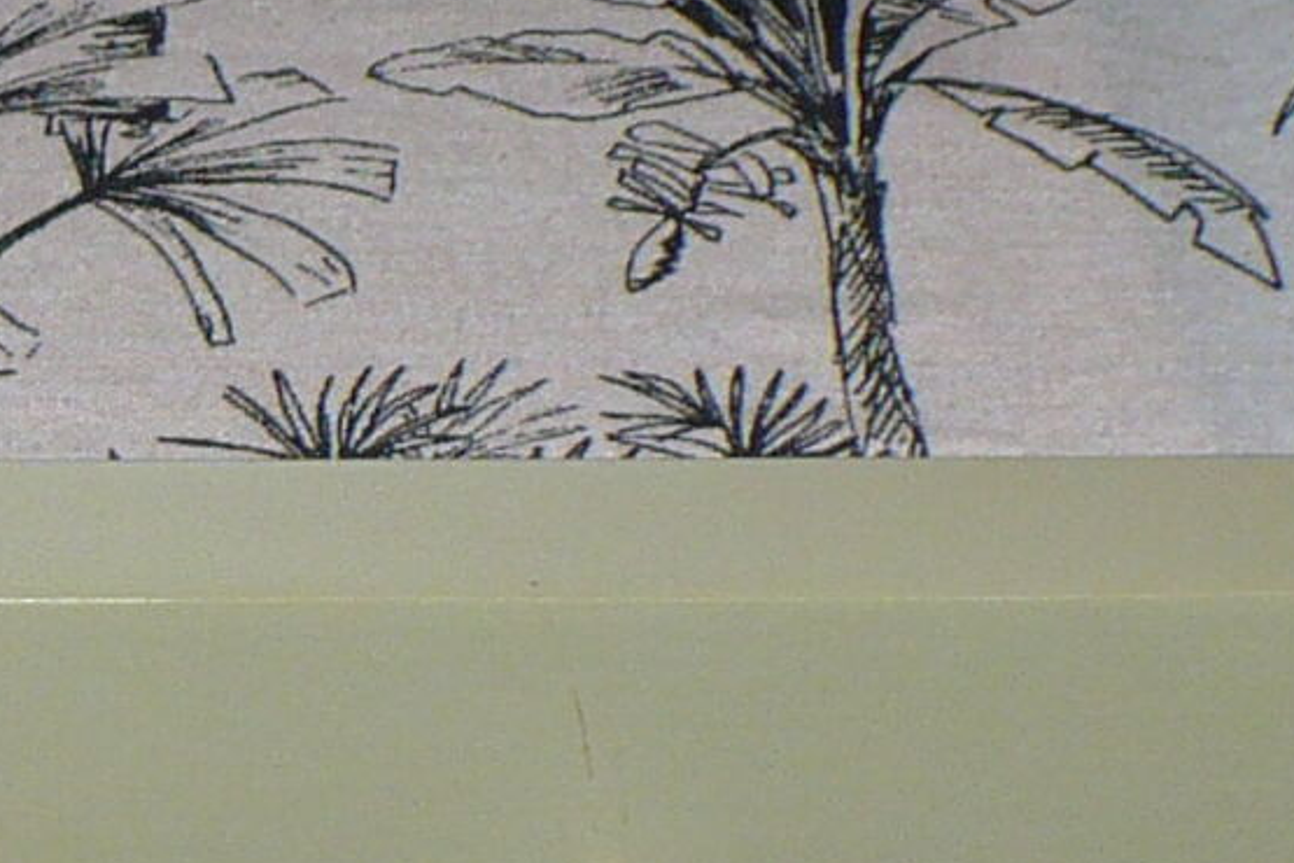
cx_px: -277
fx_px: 7656
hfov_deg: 9.5
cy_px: 317
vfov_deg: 6.4
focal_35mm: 213
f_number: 2.8
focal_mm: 6.1
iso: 100
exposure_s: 1/30
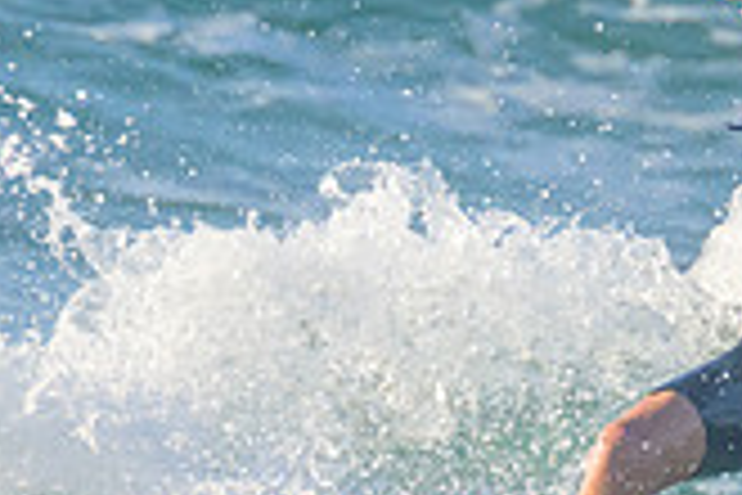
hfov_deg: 0.6
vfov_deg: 0.4
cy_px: 386
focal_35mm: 3628
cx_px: 583
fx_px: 74771
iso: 1600
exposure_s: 1/2000
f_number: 11
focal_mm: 800
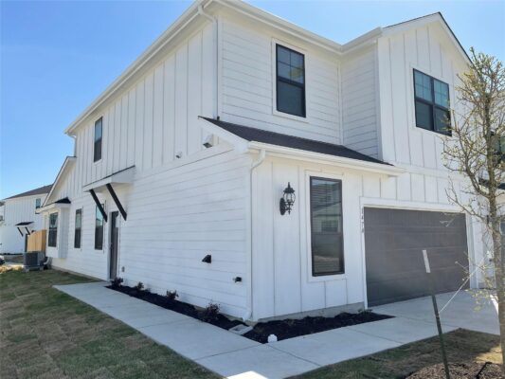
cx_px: 252
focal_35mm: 26
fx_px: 379
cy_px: 190
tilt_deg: +5.9
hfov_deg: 67.3
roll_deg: +0.1
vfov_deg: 53.1
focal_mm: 5.1
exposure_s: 1/3922
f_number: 1.6
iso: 32
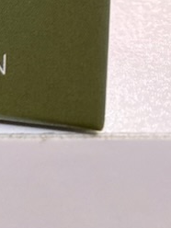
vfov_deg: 12.2
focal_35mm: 134
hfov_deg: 9.6
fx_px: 883
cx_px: -263
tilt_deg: -1.7
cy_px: -288
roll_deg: +0.1
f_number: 1.8
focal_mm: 4.25
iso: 80
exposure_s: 1/50
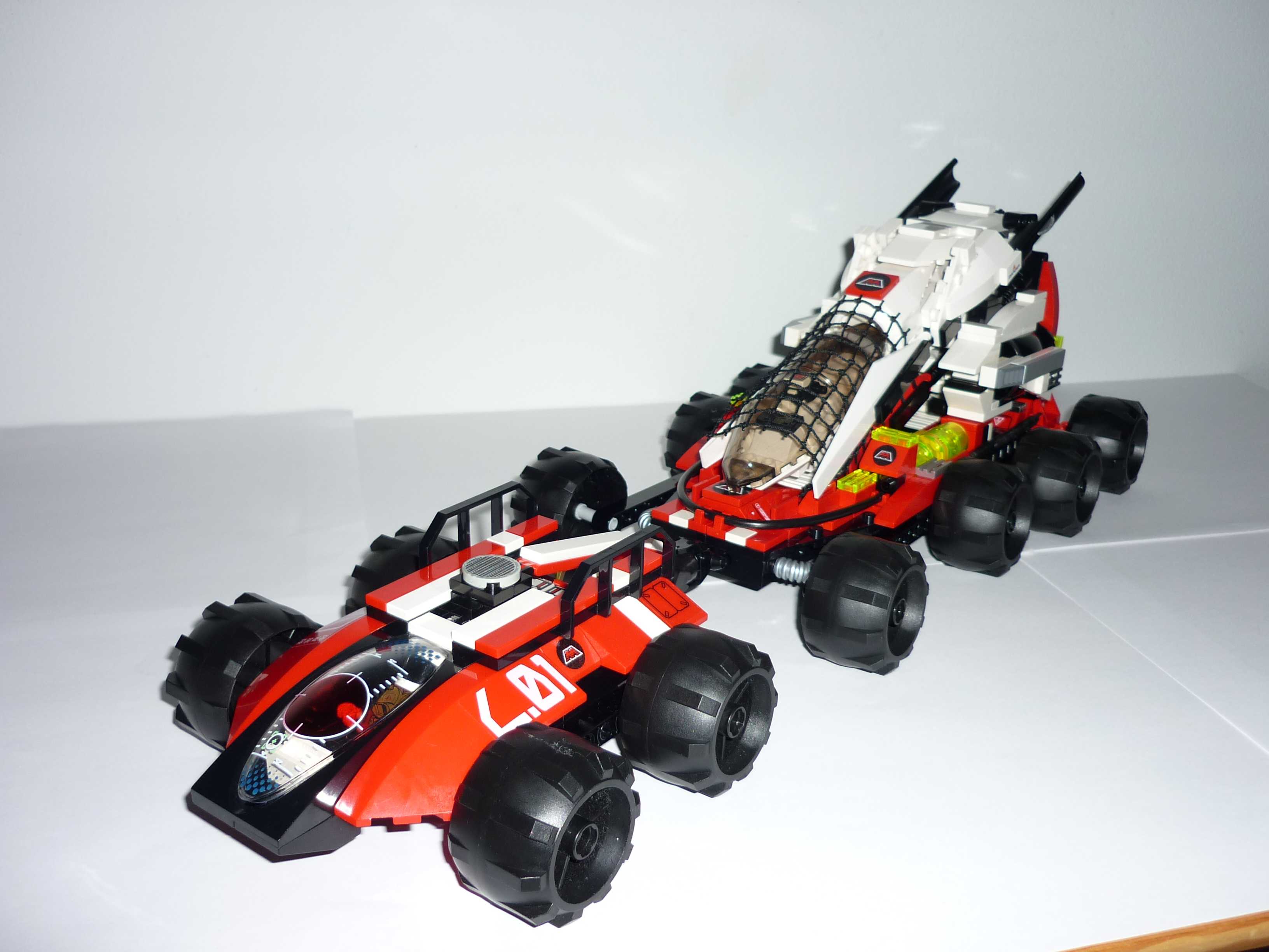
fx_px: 1210
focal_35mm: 33
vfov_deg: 42.9
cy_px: 476
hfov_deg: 55.4
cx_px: 634
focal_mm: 5.5
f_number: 2.8
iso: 100
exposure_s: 1/60
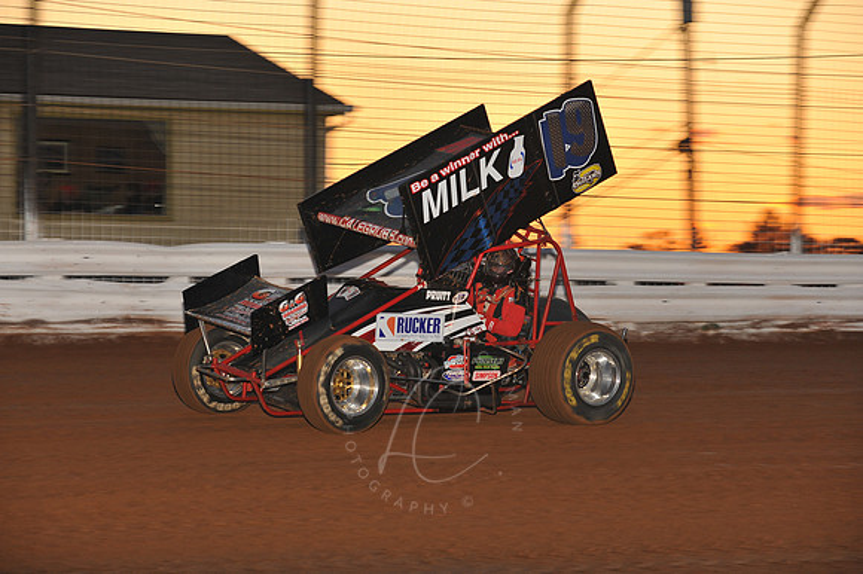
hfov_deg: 17.1
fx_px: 2875
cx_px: 432
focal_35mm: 120
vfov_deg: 11.4
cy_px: 287
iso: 640
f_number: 6.3
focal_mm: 120
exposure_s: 1/320
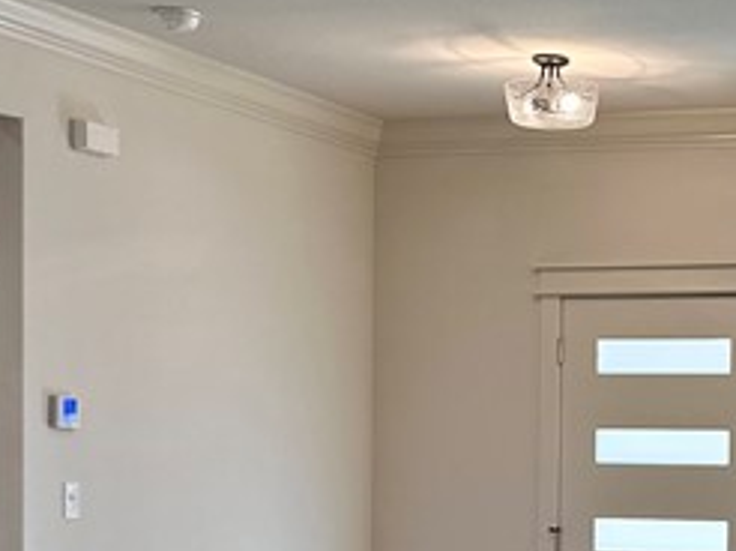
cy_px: 602
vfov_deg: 14.4
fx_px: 2124
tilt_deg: -2.3
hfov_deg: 18.9
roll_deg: -1.2
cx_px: 814
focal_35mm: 100
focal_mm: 6.86
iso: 80
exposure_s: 1/197
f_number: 1.78
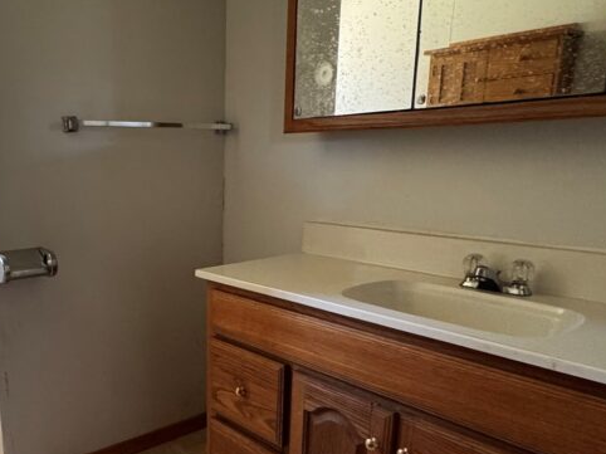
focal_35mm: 31
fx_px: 542
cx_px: 168
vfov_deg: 44.9
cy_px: 291
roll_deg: +0.8
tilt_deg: -14.5
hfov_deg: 56.1
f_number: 2.2
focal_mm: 2.22
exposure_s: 1/60
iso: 800
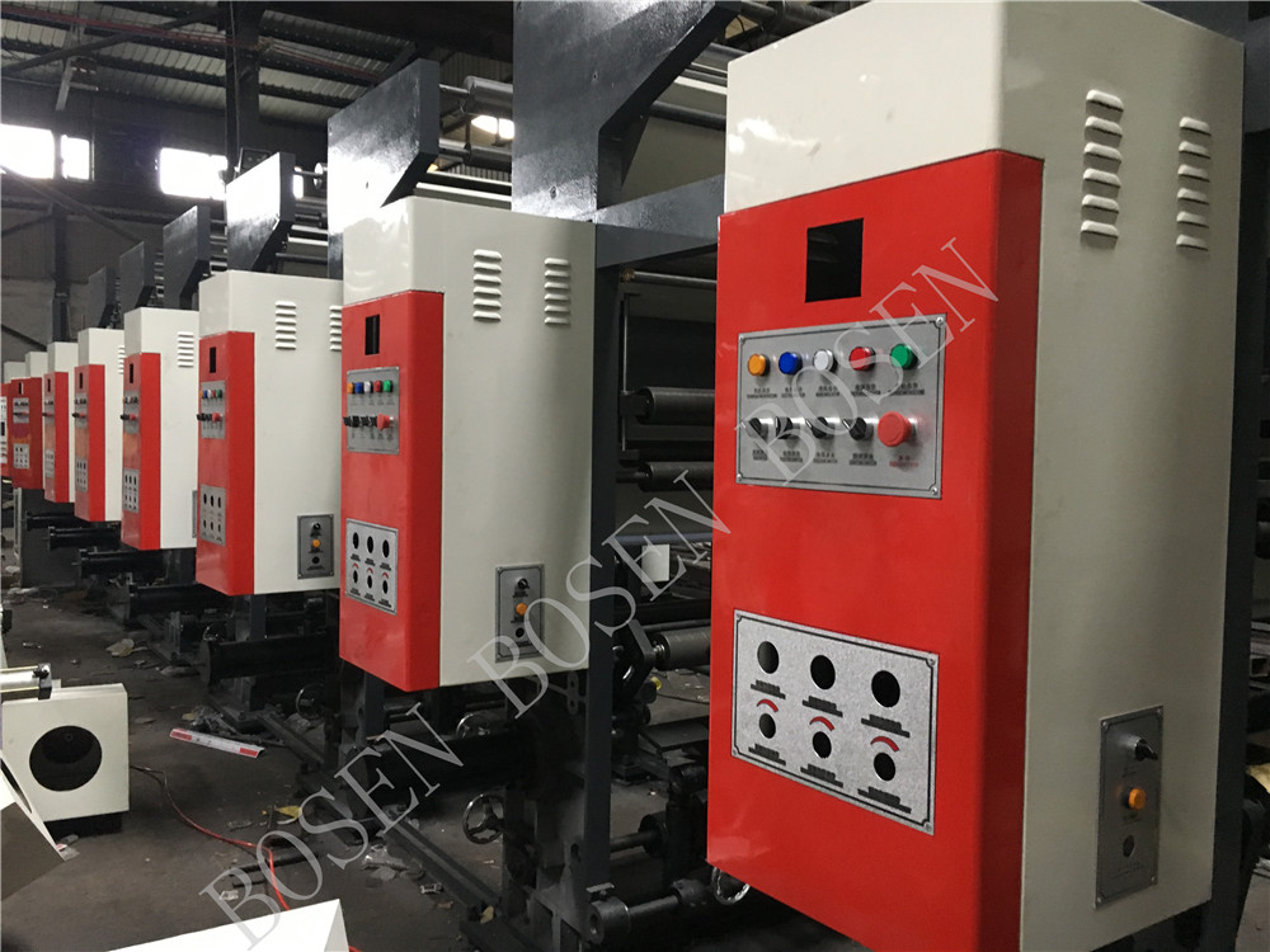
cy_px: 476
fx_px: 1064
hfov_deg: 61.7
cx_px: 635
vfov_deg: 48.2
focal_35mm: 29
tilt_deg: -0.4
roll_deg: -1.2
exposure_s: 1/25
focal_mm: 4.15
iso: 200
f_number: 2.2
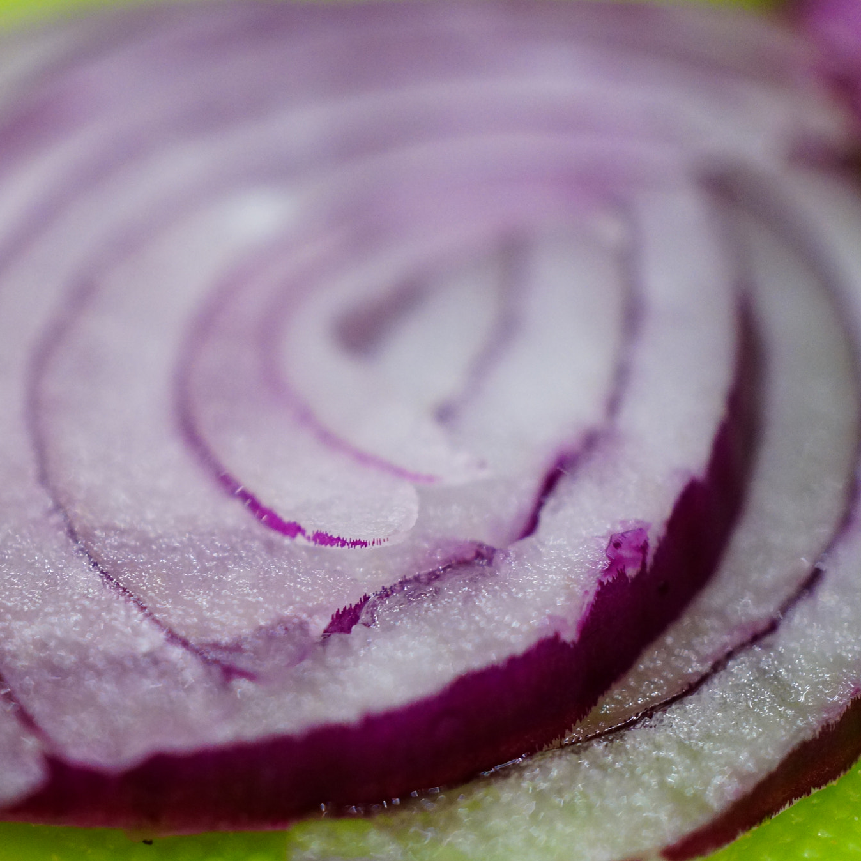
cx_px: 271
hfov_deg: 29.3
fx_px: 1632
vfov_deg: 29.6
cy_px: 430
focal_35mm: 58
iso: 1600
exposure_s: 1/60
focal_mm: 30
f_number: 3.5
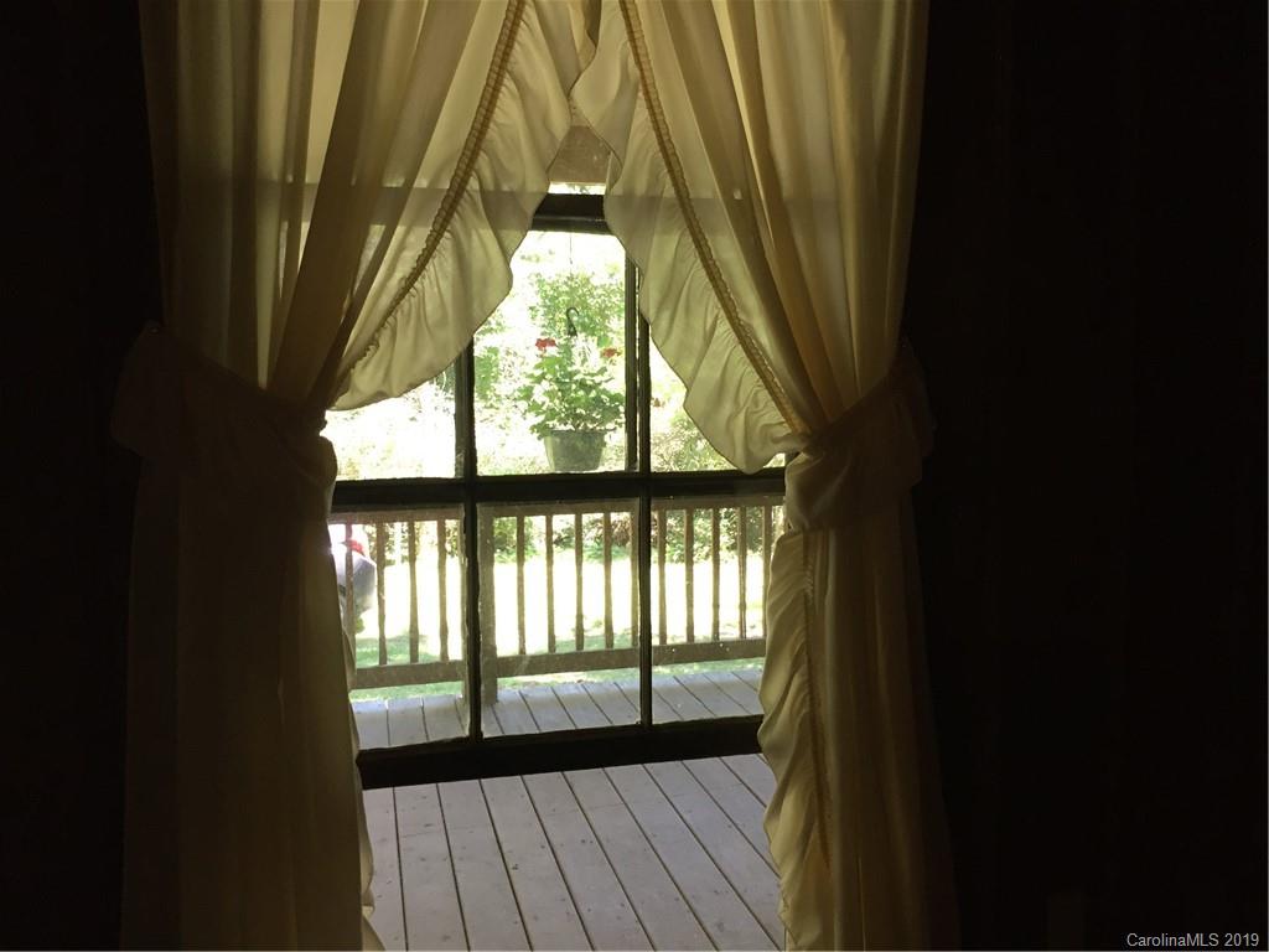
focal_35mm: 29
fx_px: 1063
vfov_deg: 48.2
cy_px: 476
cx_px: 634
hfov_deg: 61.7
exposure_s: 1/30
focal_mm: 4.15
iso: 50
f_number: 2.2
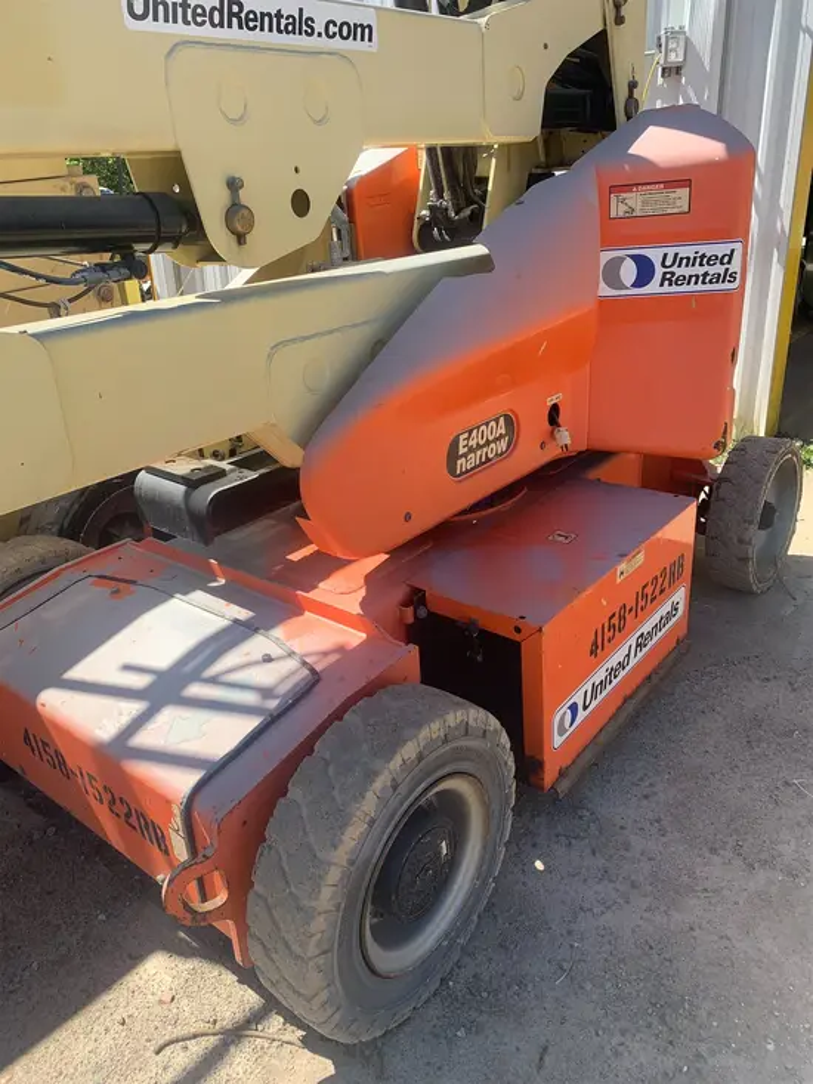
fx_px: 814
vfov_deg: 67.3
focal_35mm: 26
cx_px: 406
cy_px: 542
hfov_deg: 53.1
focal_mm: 4.25
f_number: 1.8
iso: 25
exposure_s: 1/808
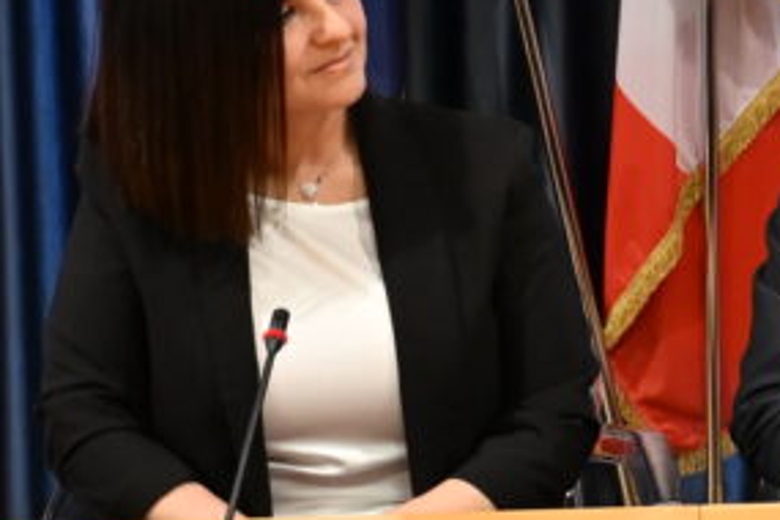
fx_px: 3553
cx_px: 1368
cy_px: 120
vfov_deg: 8.4
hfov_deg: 11.7
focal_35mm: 164
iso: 3200
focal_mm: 39
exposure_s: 1/40
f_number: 8
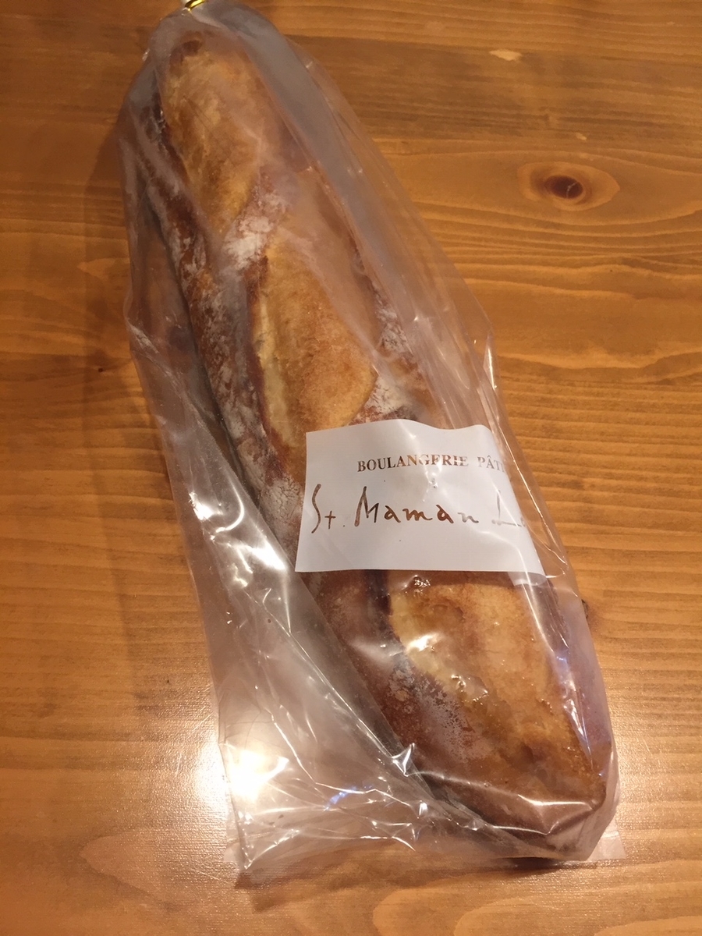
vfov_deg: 61.7
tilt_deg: -60.9
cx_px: 351
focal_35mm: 29
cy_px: 468
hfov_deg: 48.2
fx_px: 784
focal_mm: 4.15
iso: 80
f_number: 2.2
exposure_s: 1/30
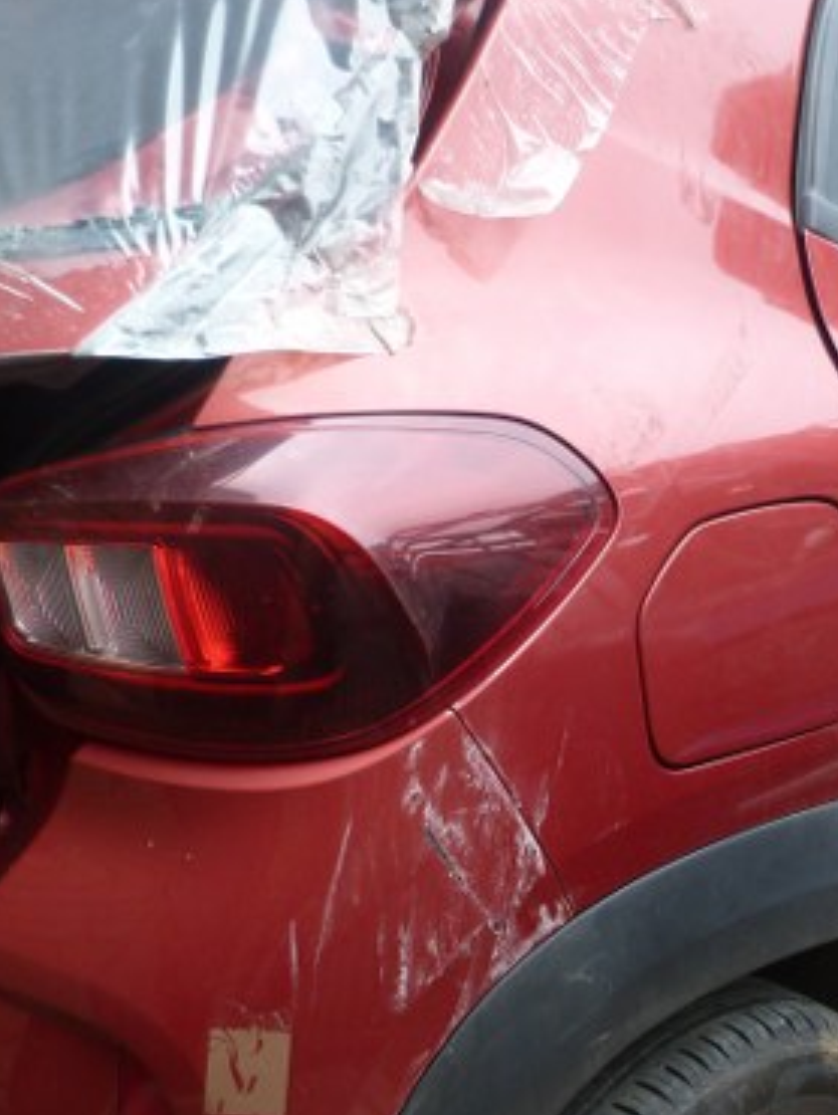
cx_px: 612
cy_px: 738
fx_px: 1741
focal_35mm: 54
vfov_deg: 35.2
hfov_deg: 26.8
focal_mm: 4.5
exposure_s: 1/100
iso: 80
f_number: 2.8
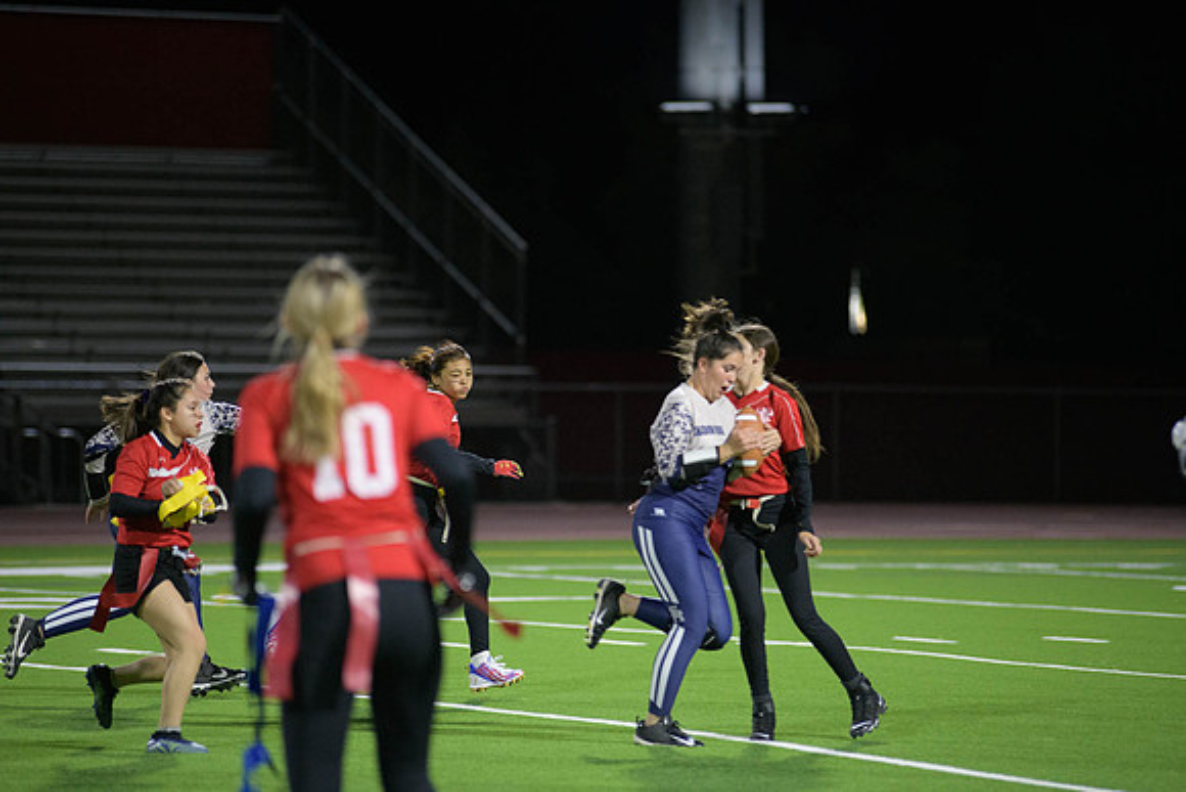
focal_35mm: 200
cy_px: 396
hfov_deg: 10.3
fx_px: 6590
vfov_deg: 6.9
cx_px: 593
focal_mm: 200
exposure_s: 1/640
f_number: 2.8
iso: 4500
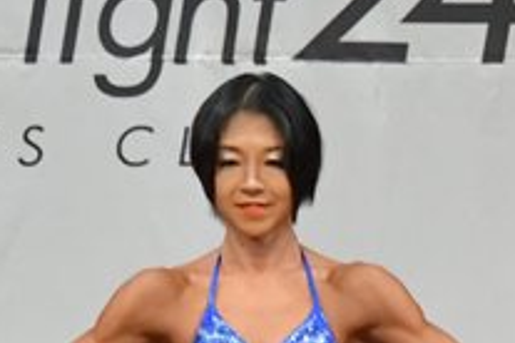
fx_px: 15263
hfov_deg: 1.9
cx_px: 670
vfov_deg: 1.3
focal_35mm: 1067
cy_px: 589
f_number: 5.6
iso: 8000
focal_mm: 190
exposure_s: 1/400
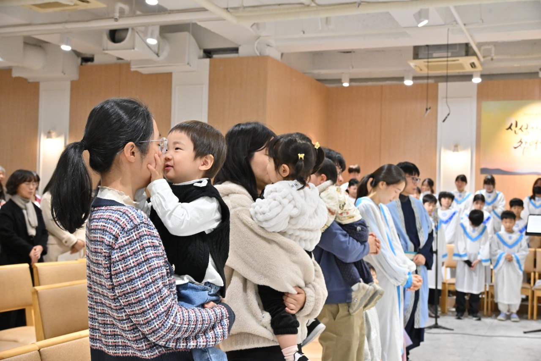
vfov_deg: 29.4
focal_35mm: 46
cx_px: 270
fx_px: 687
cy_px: 180
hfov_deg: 43.0
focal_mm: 30.5
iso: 1600
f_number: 5
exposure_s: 1/160
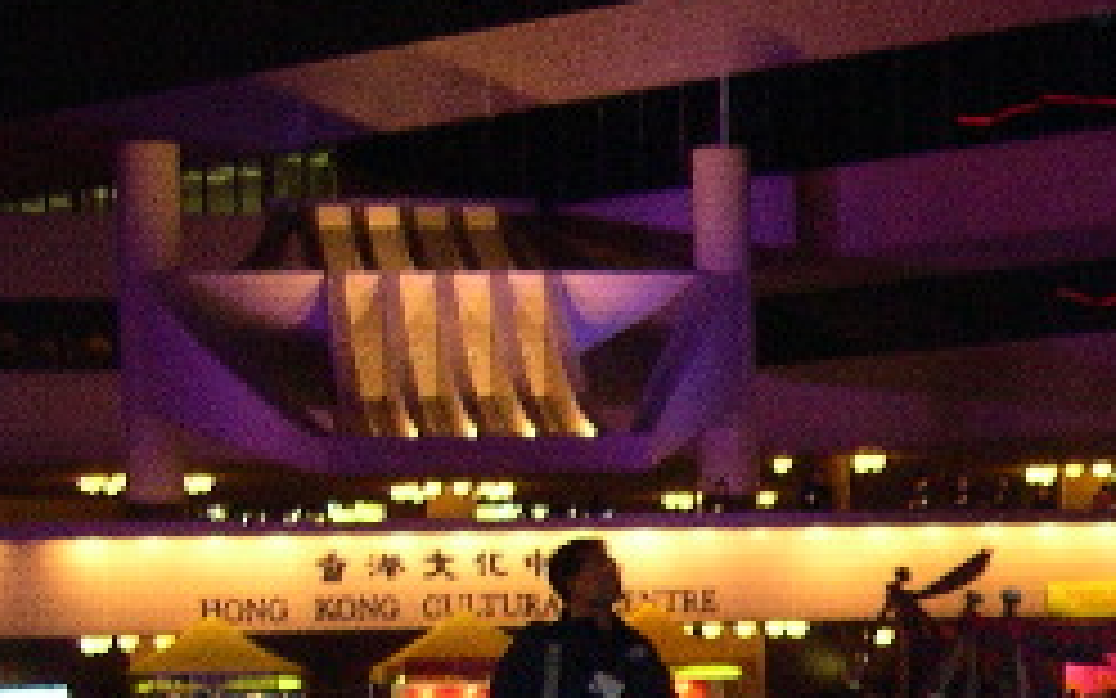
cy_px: 887
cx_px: 1616
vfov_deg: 9.9
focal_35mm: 130
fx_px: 3954
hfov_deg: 15.0
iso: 400
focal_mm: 8
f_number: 2.8
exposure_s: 1/60
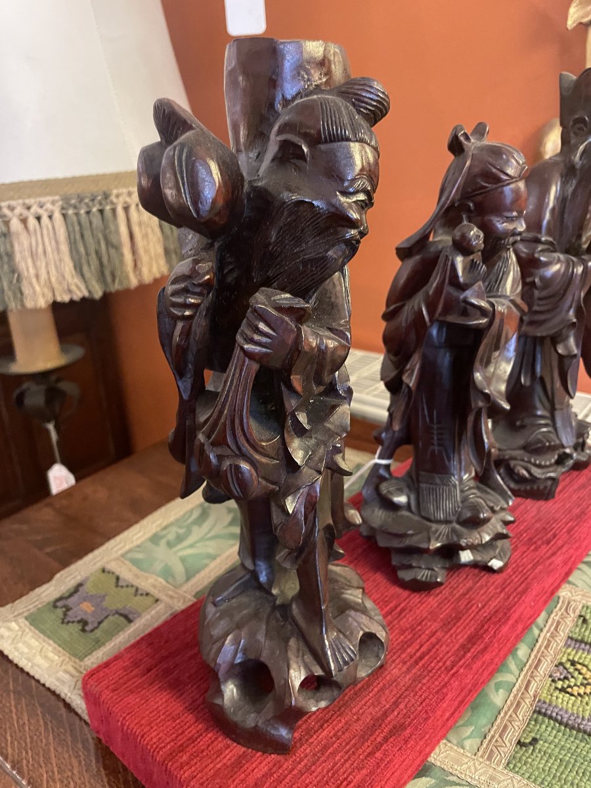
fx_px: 592
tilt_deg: -22.6
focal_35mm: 26
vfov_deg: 67.3
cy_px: 394
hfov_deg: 53.1
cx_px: 296
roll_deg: +2.7
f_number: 1.6
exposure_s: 1/25
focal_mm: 4.2
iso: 640
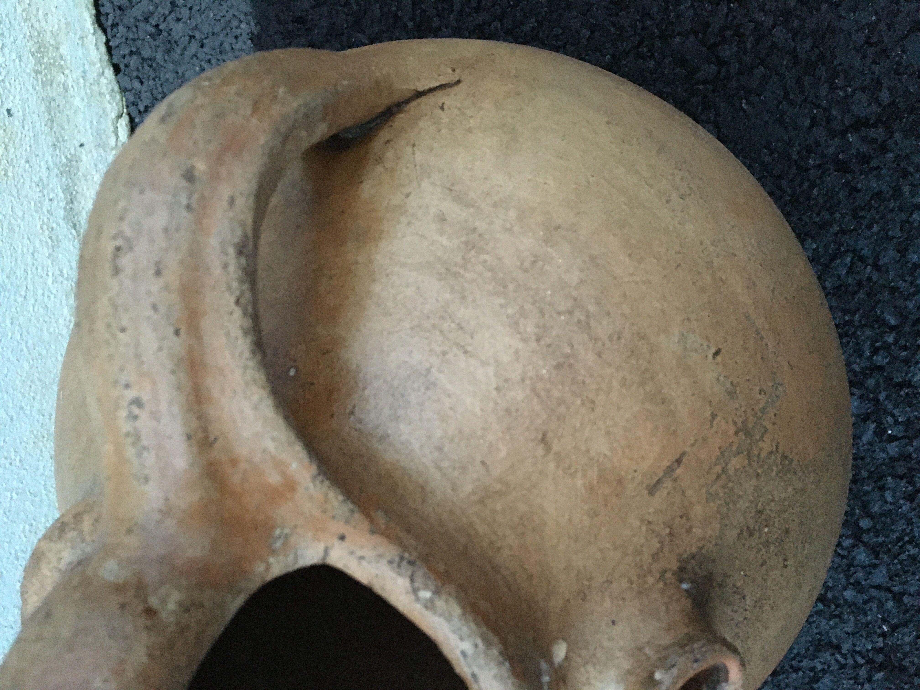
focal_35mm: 29
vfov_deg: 48.2
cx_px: 460
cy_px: 345
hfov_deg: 61.7
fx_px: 771
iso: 400
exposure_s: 1/17
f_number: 2.2
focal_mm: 4.15
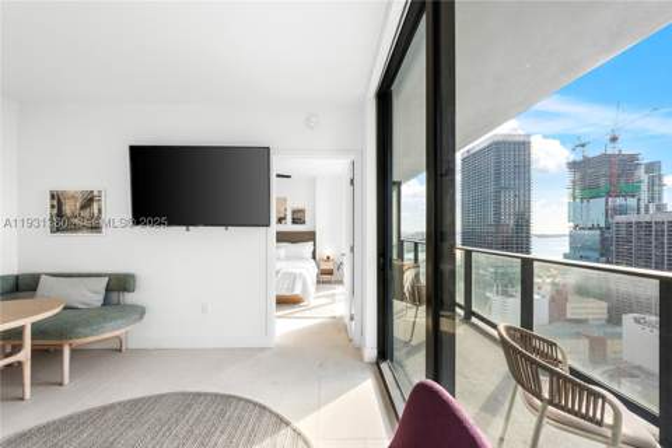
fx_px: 224
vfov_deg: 90.0
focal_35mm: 12
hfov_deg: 112.6
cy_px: 224
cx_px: 336
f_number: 8
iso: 400
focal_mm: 12
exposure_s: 1/20
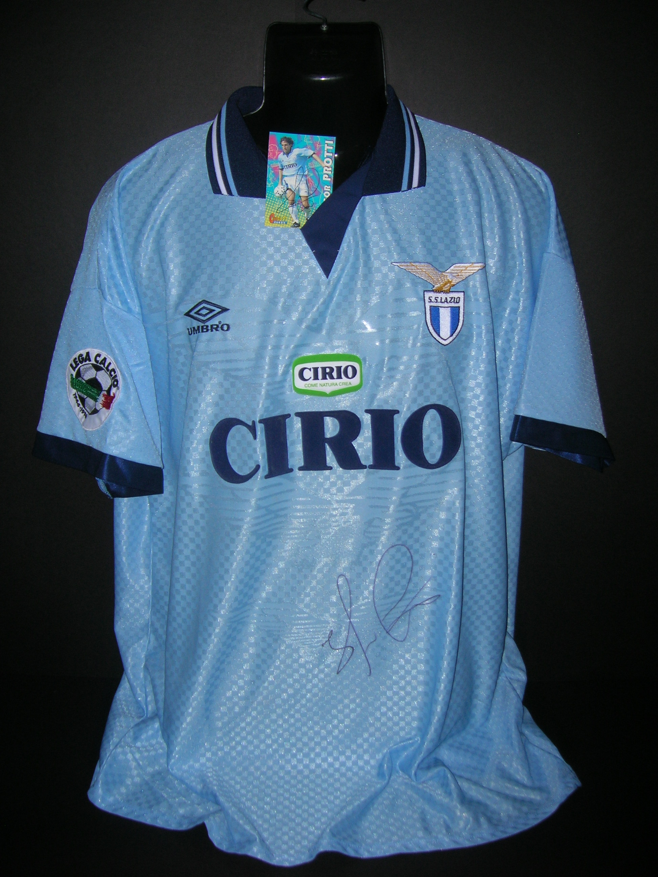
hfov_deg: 41.8
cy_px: 438
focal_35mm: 34
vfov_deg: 54.0
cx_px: 329
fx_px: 862
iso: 50
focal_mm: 5.7
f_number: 2.9
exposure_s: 1/60.1
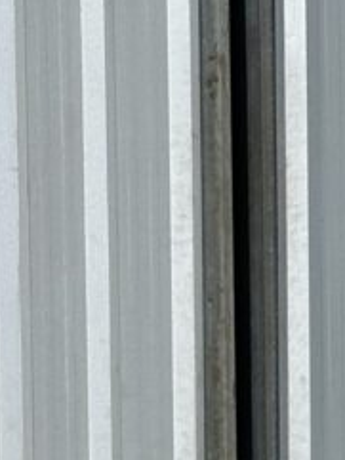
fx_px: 4063
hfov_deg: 4.8
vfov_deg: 6.4
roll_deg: -0.3
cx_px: 720
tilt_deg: -0.8
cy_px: 632
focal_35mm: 306
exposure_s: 1/458
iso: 64
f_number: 1.78
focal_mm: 6.86
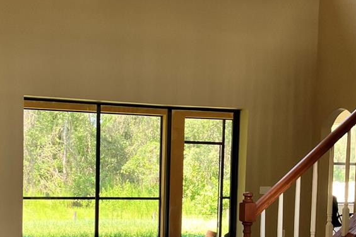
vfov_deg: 21.5
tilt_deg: -1.8
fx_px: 613
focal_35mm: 62
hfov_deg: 32.3
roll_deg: -1.6
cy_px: 200
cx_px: 152
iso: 80
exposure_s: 1/104
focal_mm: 3.99
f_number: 1.8
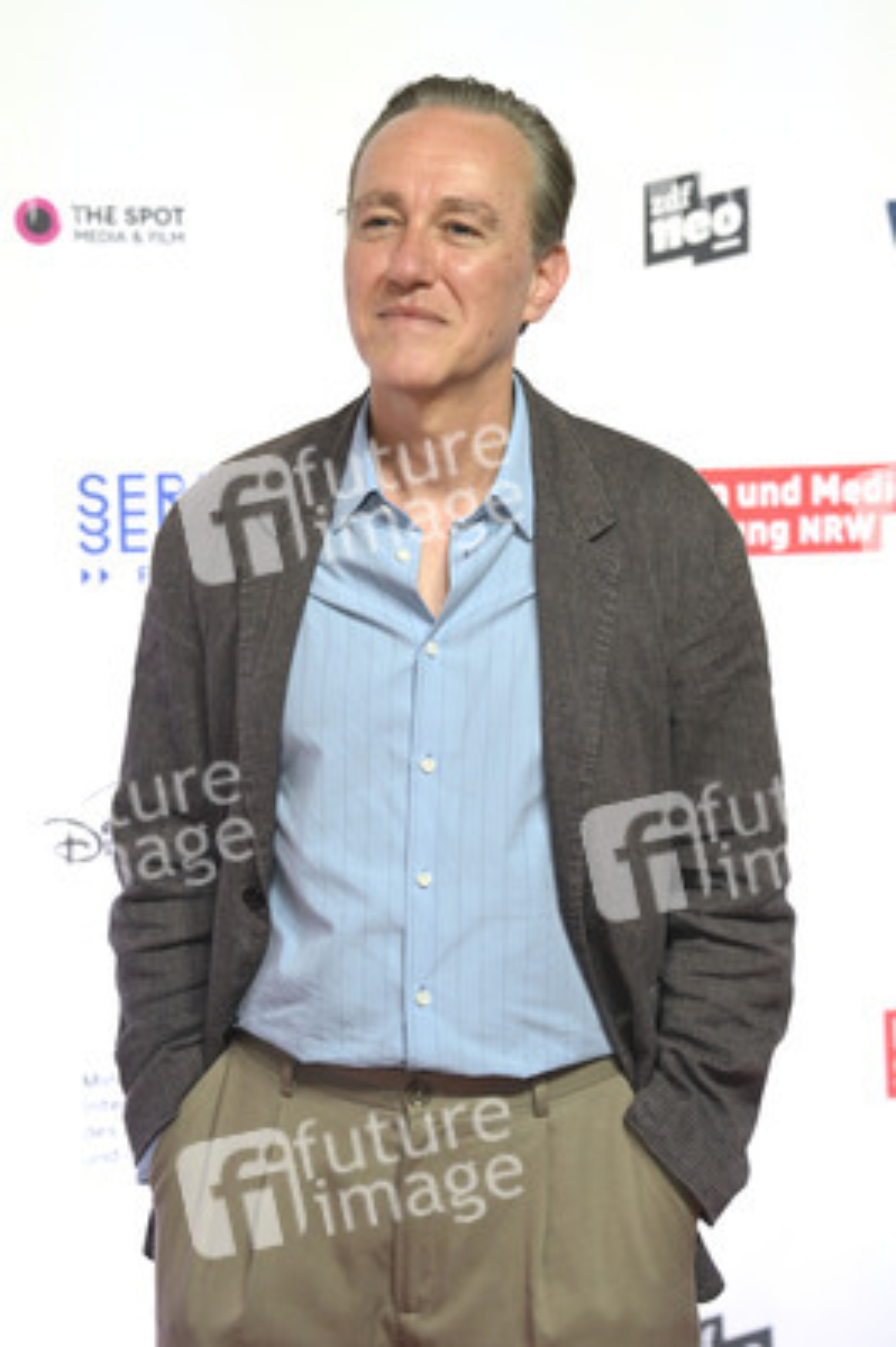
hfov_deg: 19.2
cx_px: 448
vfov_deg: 28.5
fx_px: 2655
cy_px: 674
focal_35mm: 71
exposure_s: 1/400
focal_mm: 71
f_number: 4
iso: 1600
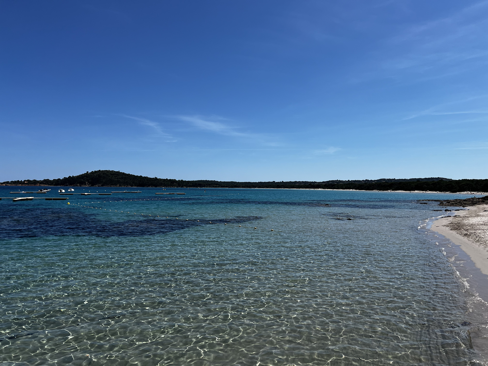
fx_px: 367
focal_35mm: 26
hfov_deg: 67.3
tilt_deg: +0.6
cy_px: 183
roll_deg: -0.6
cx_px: 244
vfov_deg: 53.1
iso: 50
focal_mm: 5.7
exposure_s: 1/7463
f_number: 1.5
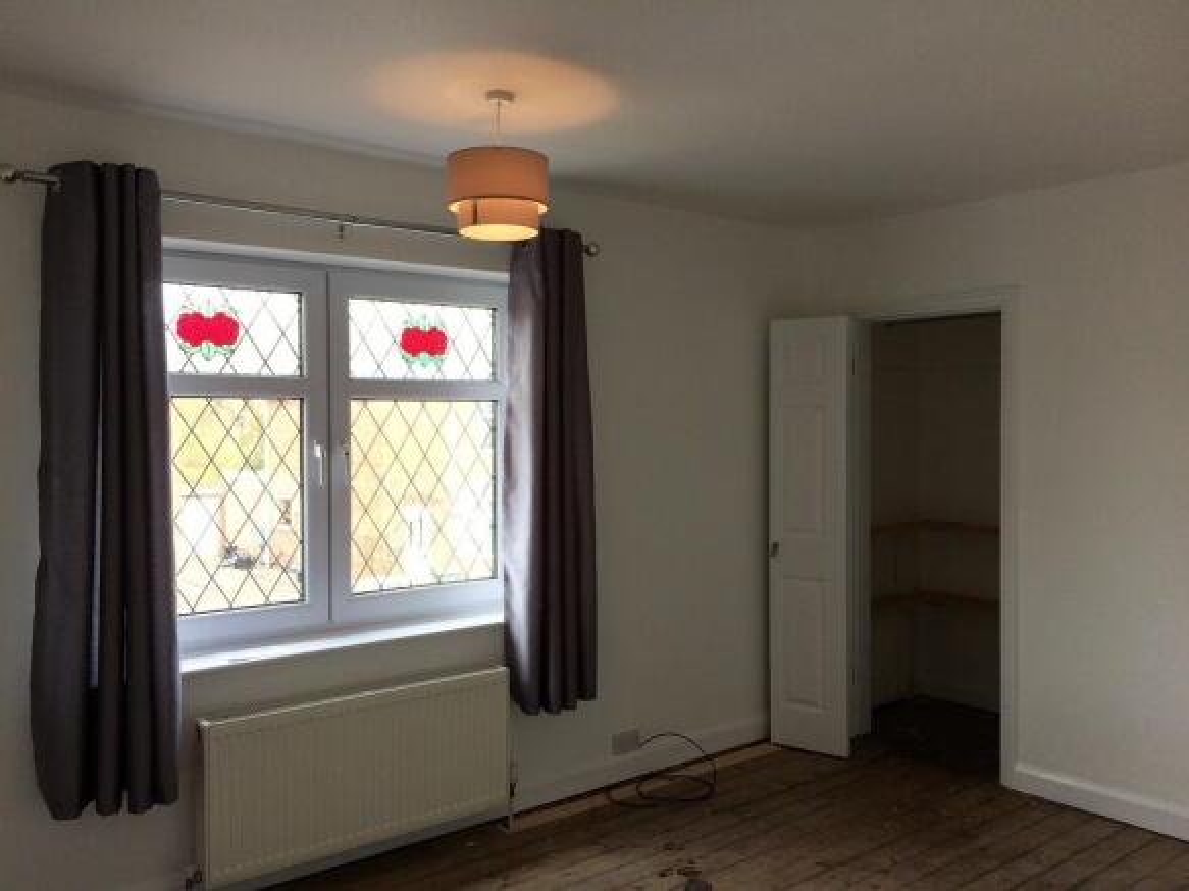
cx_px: 594
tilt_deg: -2.4
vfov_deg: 48.2
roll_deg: +0.7
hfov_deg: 61.7
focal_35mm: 29
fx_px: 996
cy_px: 446
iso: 40
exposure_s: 1/100
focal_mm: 4.15
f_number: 2.2
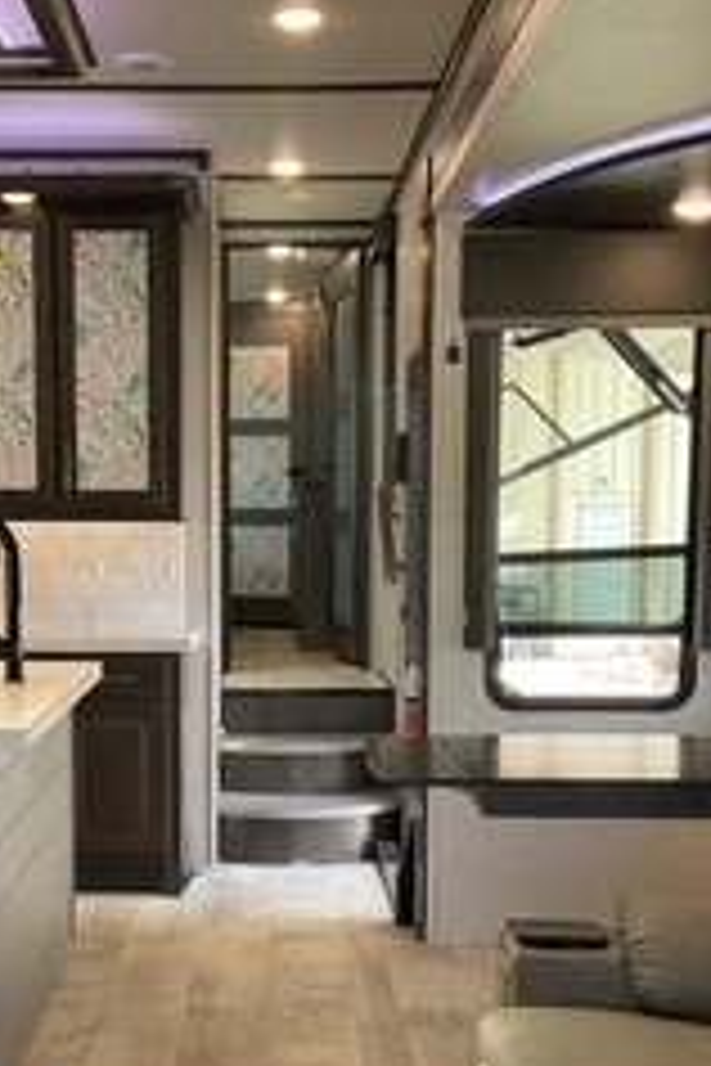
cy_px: 652
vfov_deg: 38.7
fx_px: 1511
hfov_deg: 26.4
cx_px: 248
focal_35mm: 51
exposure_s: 1/60
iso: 100
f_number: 1.8
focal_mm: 3
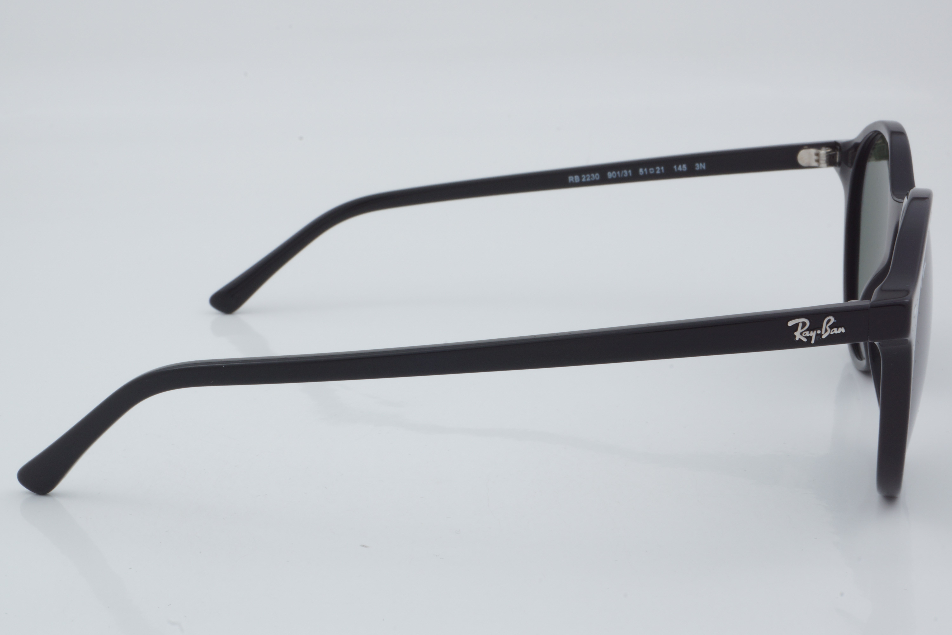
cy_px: 318
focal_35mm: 75
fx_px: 1983
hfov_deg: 27.0
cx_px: 476
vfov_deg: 18.2
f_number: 29
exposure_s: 1/4
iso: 100
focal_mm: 50
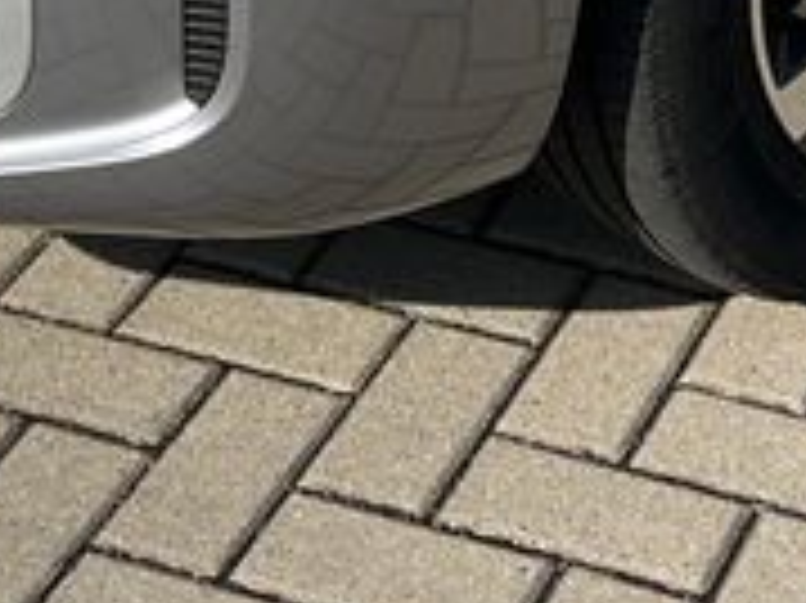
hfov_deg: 13.1
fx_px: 3467
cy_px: -1062
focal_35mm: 149
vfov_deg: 8.6
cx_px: 797
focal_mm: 5.1
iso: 50
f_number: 1.6
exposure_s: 1/3311
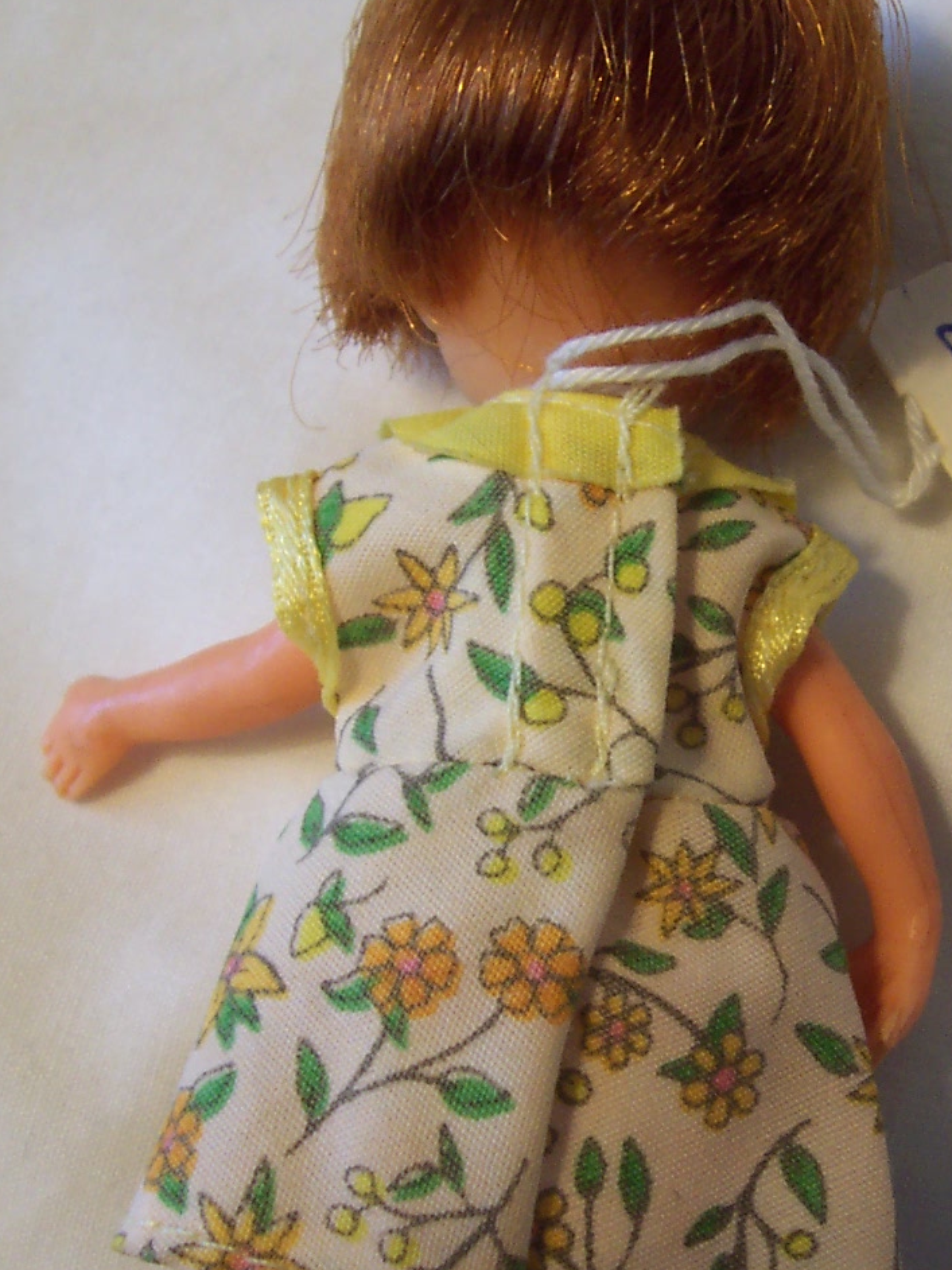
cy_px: 751
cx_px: 710
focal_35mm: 65
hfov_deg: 22.4
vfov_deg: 29.8
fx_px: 2384
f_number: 2.8
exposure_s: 1/60
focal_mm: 5.6
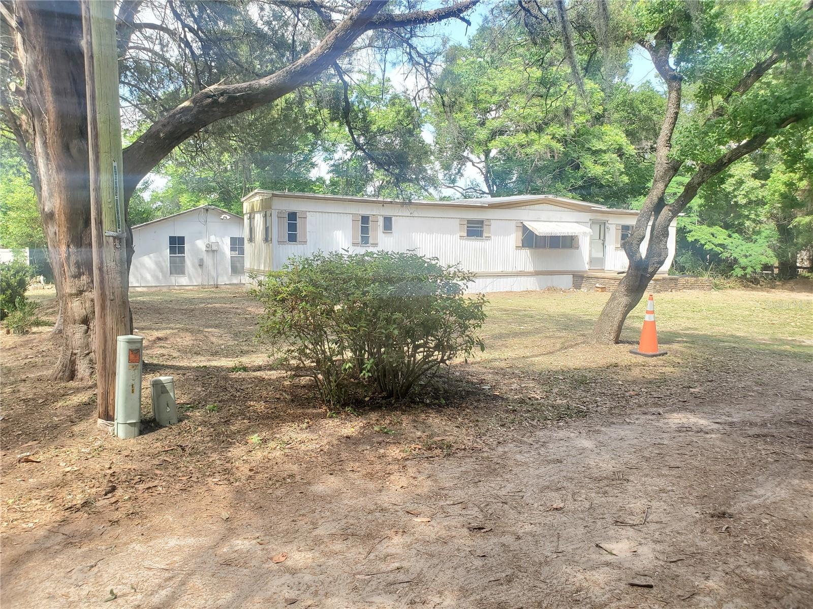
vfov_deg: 53.1
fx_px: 611
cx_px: 406
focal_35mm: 26
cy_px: 304
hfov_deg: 67.3
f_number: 2.4
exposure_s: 1/214
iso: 50
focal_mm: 4.3
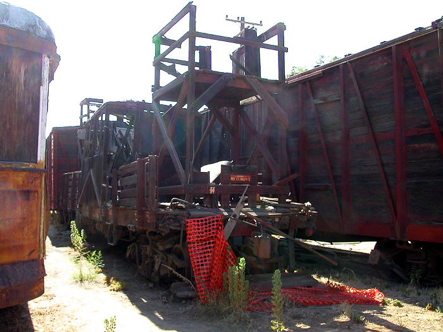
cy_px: 166
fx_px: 474
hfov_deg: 50.1
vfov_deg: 38.7
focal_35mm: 37
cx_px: 222
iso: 100
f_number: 4.5
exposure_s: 1/149
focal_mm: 5.6
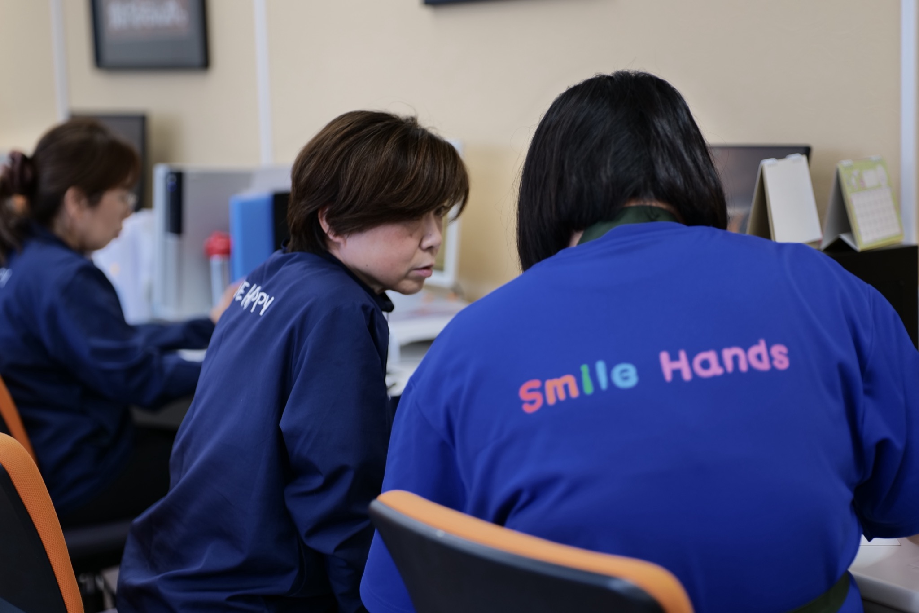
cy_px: 306
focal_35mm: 70
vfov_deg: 19.5
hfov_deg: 28.8
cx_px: 460
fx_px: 1787
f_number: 1.4
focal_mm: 50
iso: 100
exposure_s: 1/125
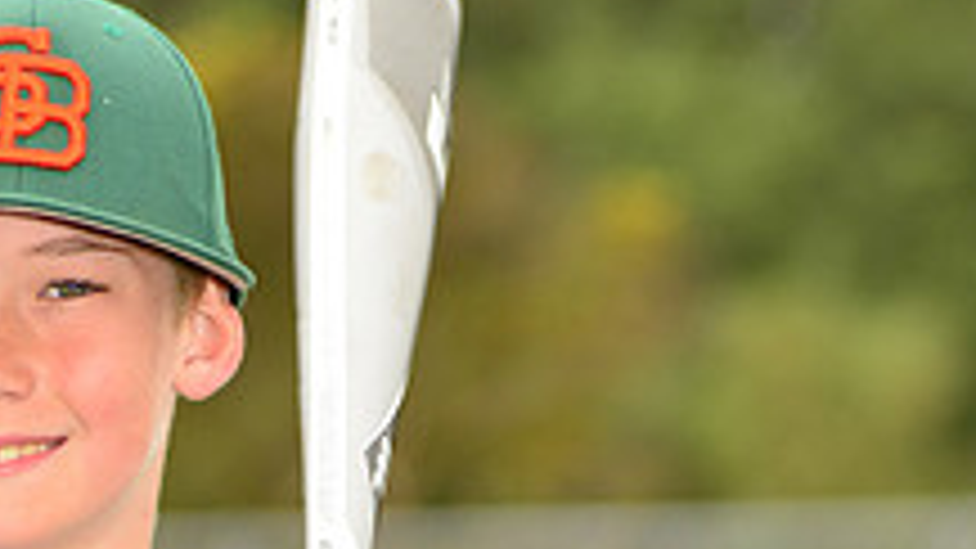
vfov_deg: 2.7
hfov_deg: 4.8
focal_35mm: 448
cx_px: 146
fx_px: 11593
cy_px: 810
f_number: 6.3
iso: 200
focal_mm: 160
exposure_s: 1/250
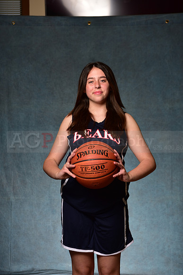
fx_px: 533
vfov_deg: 28.8
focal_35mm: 70
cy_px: 138
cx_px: 92
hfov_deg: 19.5
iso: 100
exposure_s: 1/200
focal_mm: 70
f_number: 5
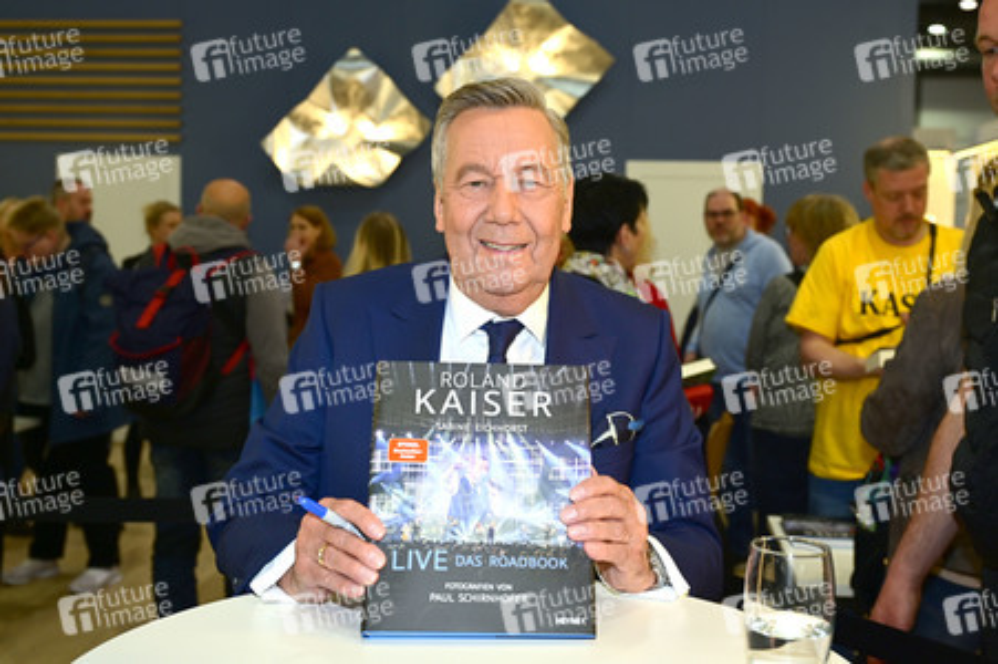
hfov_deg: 50.7
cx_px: 499
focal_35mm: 38
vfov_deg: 35.0
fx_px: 1053
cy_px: 332
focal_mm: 38
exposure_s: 1/200
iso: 500
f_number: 4.5
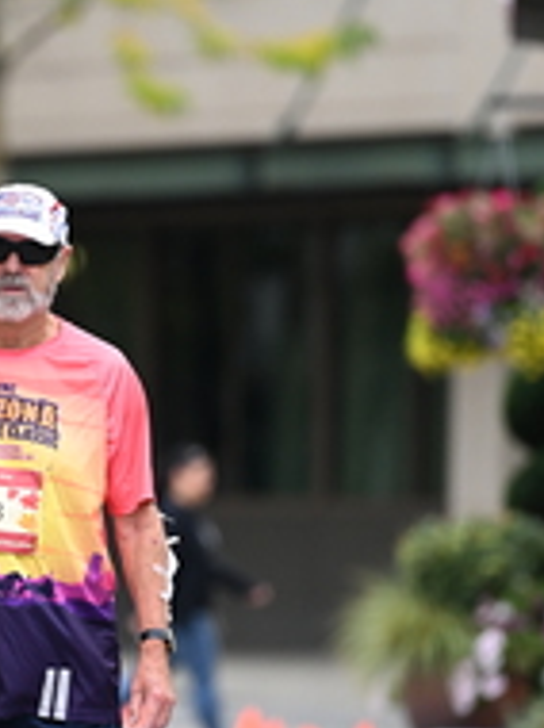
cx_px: 36
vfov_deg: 3.6
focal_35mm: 558
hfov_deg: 2.7
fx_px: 11719
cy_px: 410
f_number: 2.8
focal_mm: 200
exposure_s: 1/2000
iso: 640
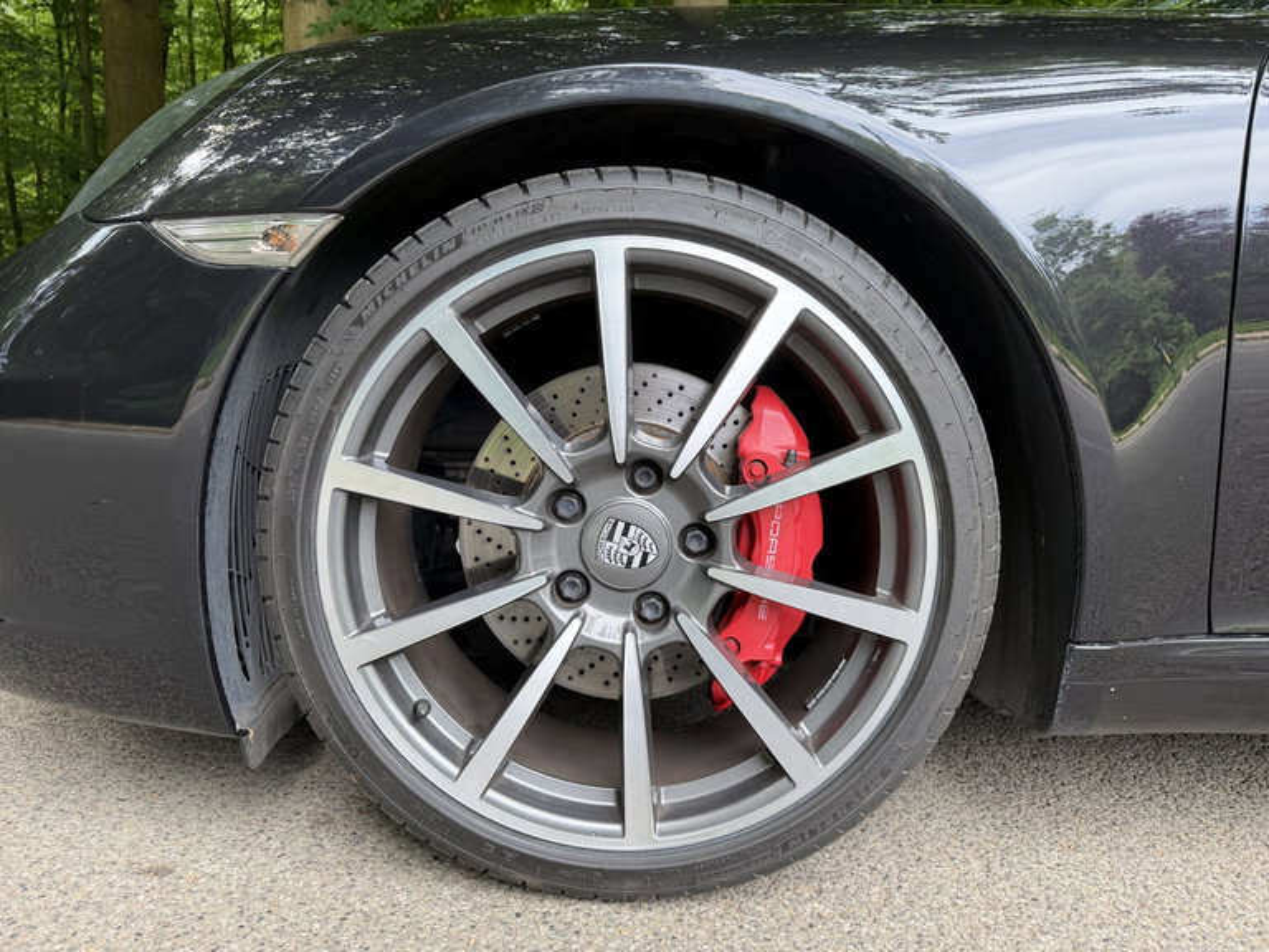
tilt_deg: -7.9
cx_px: 634
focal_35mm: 24
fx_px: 880
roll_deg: +0.0
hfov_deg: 71.6
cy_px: 476
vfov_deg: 56.8
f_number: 1.78
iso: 100
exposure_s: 1/132
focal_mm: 6.76
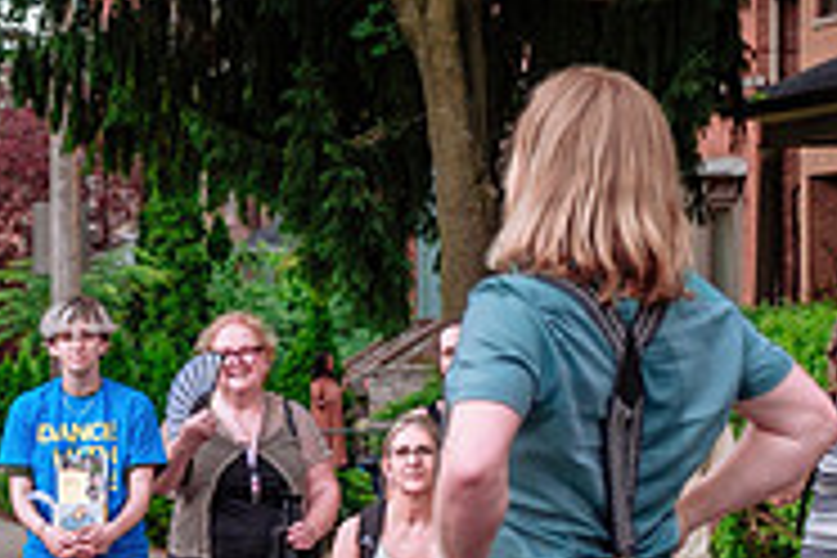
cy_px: 530
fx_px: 4022
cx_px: 93
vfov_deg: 7.9
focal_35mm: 173
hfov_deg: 11.8
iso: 500
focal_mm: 34.2
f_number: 2.8
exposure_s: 1/200
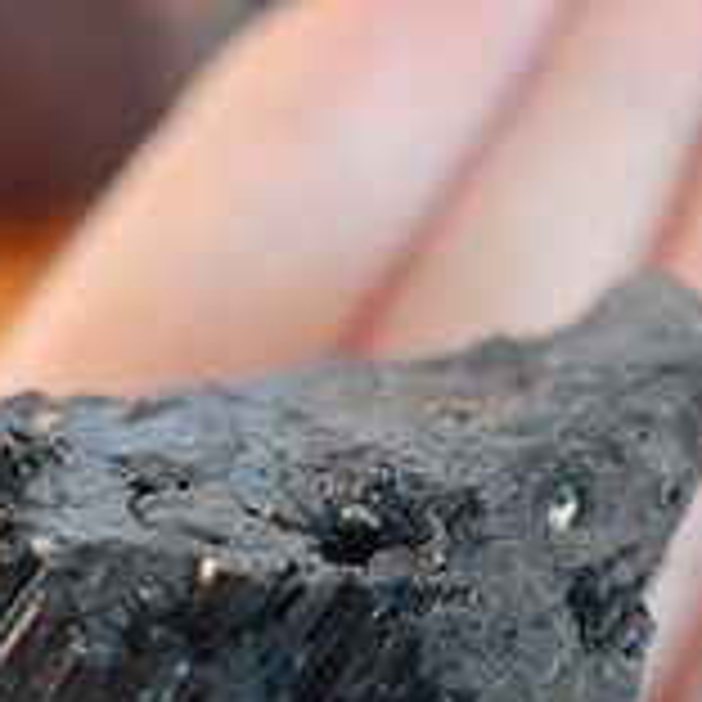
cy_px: 742
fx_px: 4635
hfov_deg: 8.7
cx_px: 508
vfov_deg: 8.6
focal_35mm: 202
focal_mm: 40
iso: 800
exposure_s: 1/60
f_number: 4
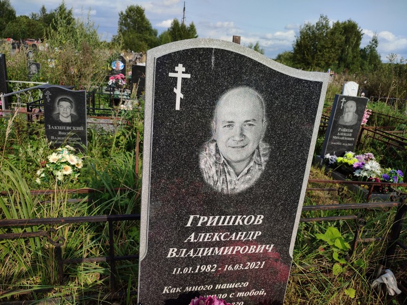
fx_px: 294
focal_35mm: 25
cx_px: 204
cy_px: 152
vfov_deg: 54.9
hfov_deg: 69.4
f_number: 1.9
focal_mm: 6.04
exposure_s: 1/700
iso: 50
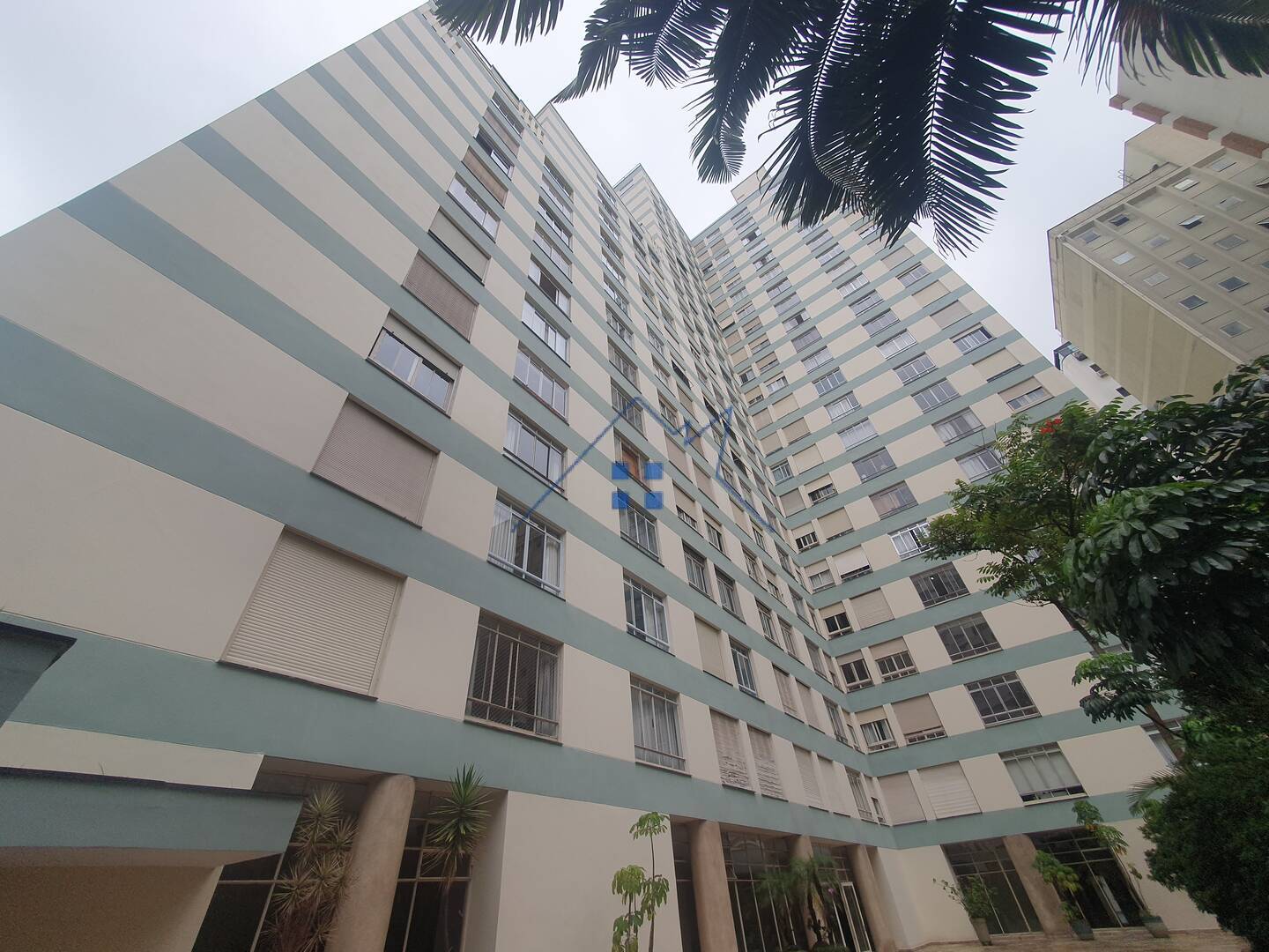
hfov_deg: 106.2
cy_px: 476
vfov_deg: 89.9
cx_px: 634
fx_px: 477
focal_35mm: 13
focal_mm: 1.8
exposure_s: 1/576
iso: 50
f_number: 2.2
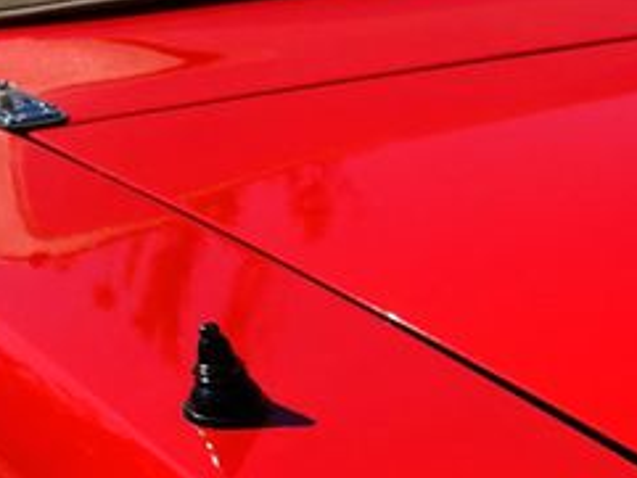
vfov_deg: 19.8
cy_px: 607
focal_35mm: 69
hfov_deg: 26.6
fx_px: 1270
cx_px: 642
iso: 40
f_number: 1.8
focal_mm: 5.4
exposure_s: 1/3317
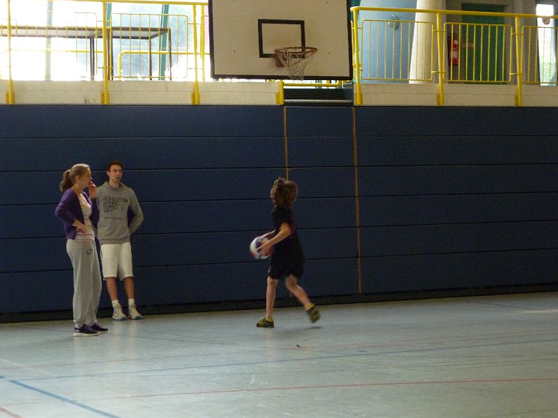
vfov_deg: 16.4
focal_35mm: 90
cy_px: 209
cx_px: 279
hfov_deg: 21.8
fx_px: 1451
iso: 400
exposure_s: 1/80
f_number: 4.6
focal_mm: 16.1
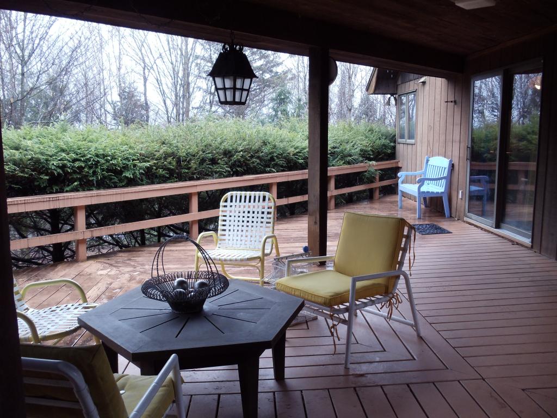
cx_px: 278
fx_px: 708
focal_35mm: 44
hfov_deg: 42.9
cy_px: 209
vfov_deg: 32.9
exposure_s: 1/80
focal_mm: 6
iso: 160
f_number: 3.5
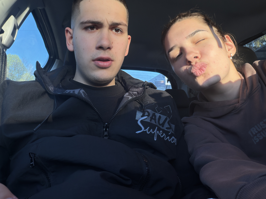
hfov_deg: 73.9
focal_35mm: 23
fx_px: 177
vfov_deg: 58.9
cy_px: 100
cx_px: 133
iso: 20
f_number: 1.9
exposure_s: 1/150
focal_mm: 2.71
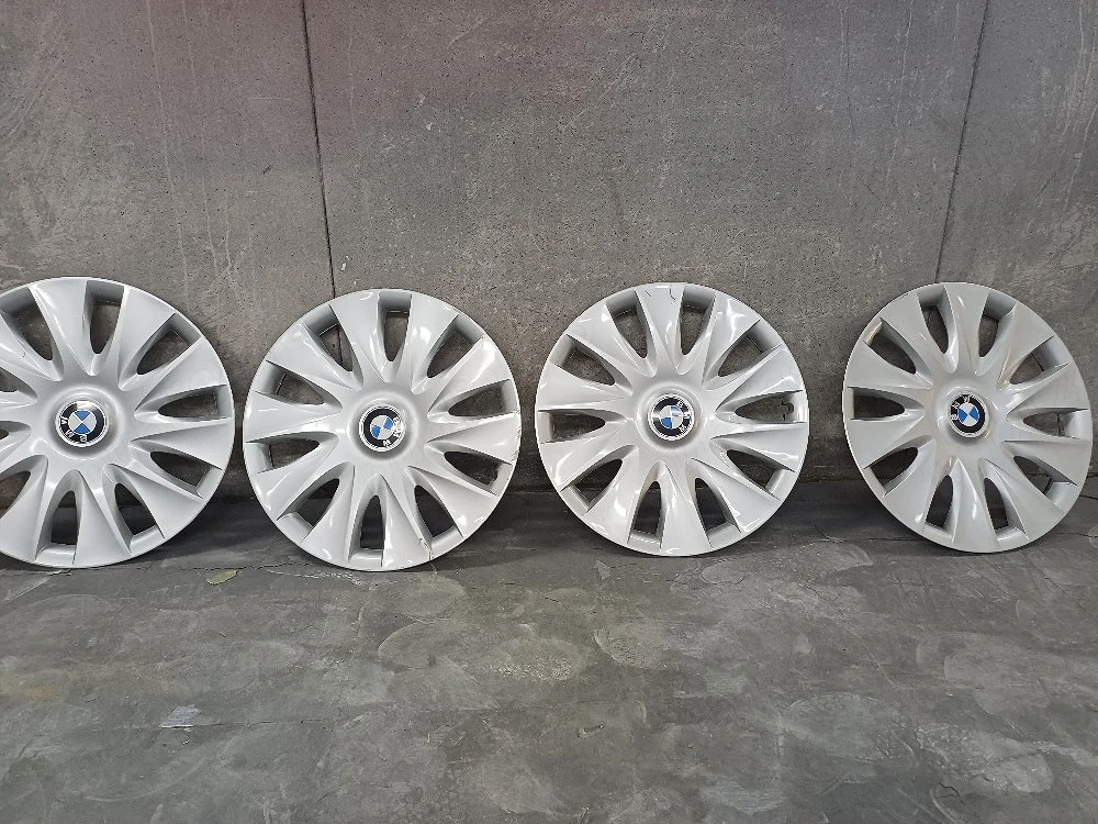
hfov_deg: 69.4
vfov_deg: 54.9
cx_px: 549
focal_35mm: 25
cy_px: 412
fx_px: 793
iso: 320
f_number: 1.8
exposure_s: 1/50
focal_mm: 4.65
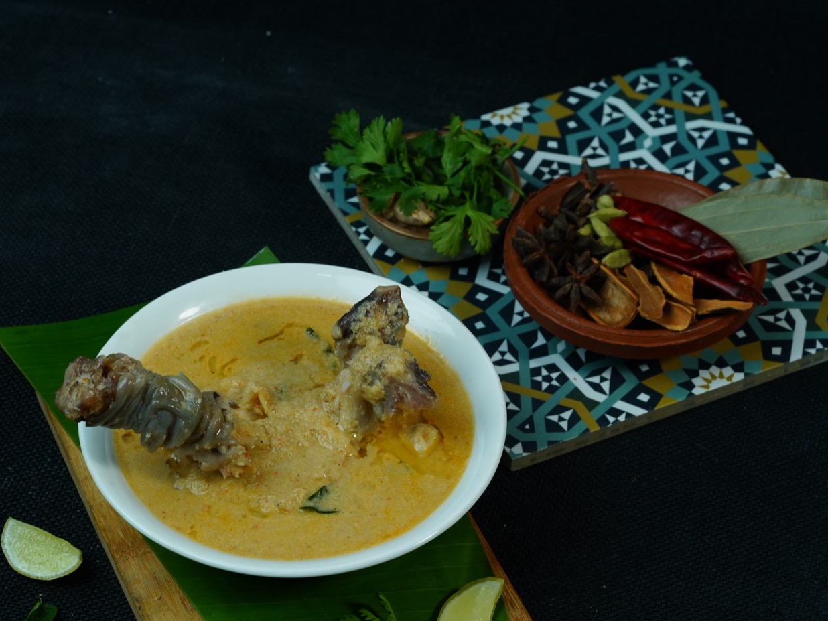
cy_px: 311
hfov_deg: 20.0
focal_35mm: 98
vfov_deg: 15.1
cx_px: 429
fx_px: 2344
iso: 1000
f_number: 10
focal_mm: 90
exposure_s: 1/160
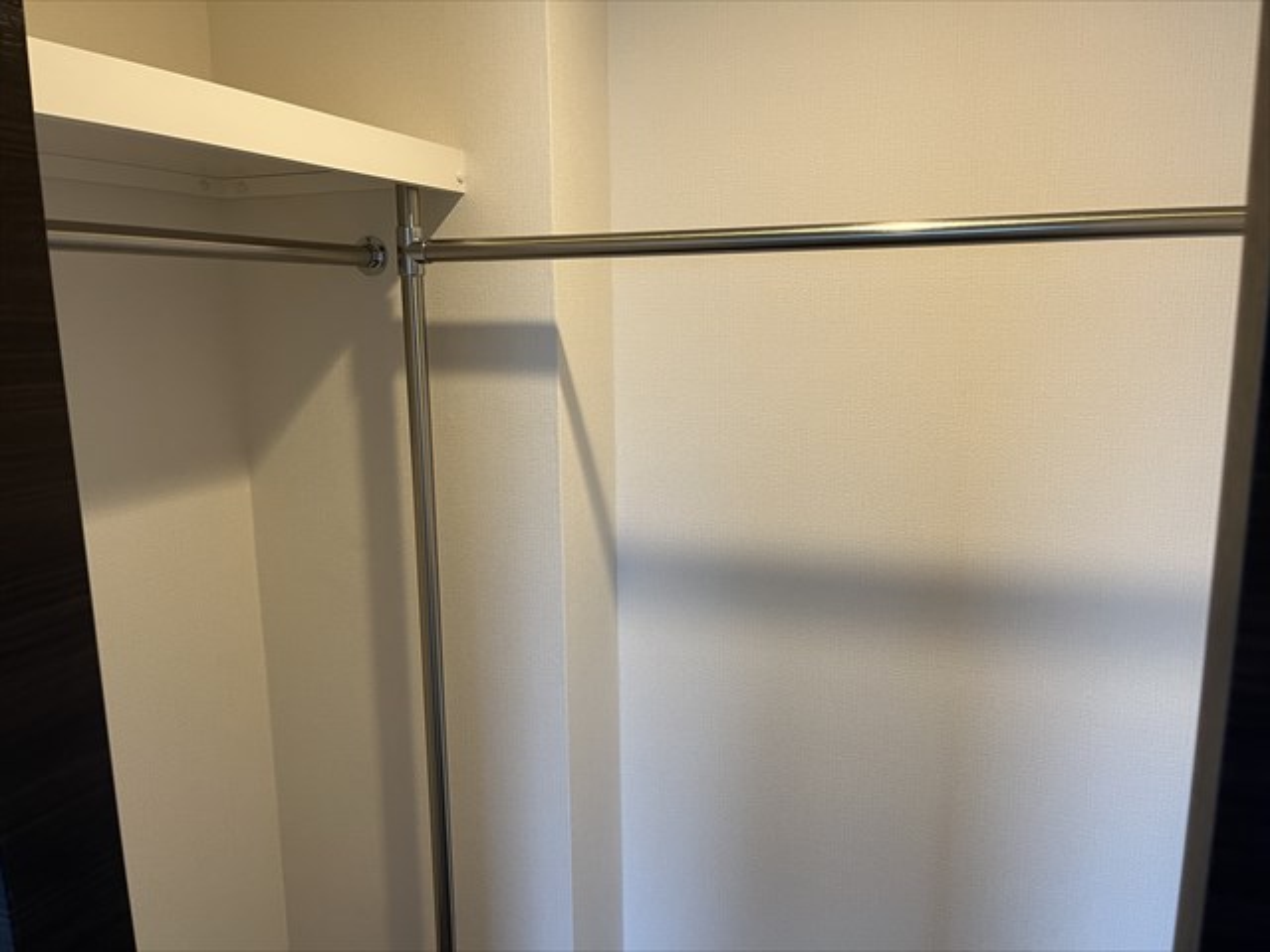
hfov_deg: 67.3
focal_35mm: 26
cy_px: 476
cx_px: 635
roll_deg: +1.2
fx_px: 954
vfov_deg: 53.1
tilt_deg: -9.1
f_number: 1.6
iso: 80
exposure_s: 1/50
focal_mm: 5.1
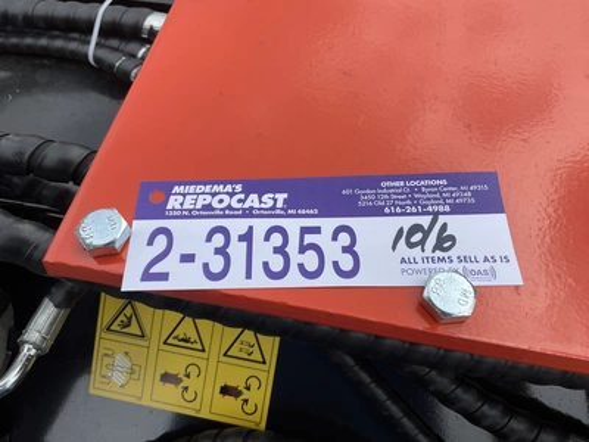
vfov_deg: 48.2
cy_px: 221
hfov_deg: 61.7
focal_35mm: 29
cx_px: 294
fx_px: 493
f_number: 1.8
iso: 25
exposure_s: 1/929
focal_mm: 3
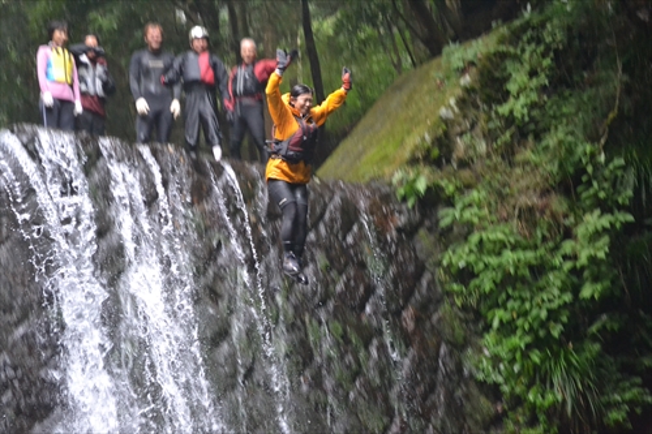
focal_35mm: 82
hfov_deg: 24.6
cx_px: 326
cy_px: 217
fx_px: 1494
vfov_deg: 16.5
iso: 3200
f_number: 5.6
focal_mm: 55
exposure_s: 1/80
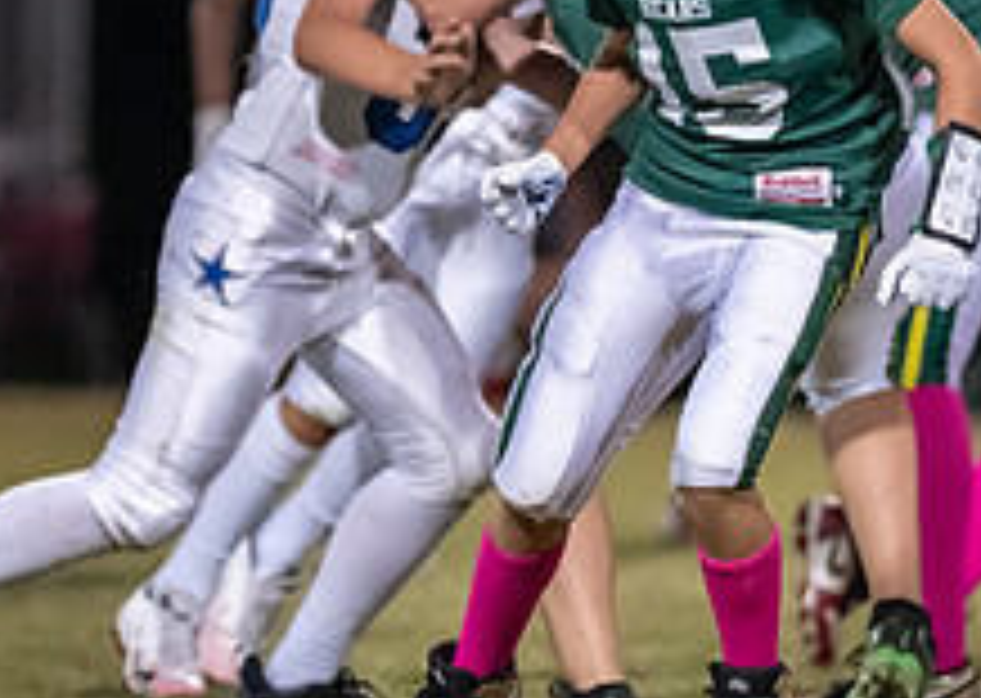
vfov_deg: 2.4
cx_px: 625
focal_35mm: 588
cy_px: 93
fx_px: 16357
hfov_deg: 3.4
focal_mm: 135
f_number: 1.8
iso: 4000
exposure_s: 1/1000
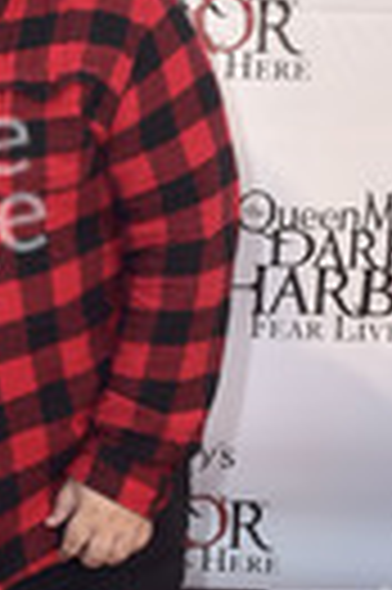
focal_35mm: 107
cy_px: 450
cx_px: -52
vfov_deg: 19.0
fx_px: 1752
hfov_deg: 12.5
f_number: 5.6
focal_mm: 35
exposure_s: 1/250
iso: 250
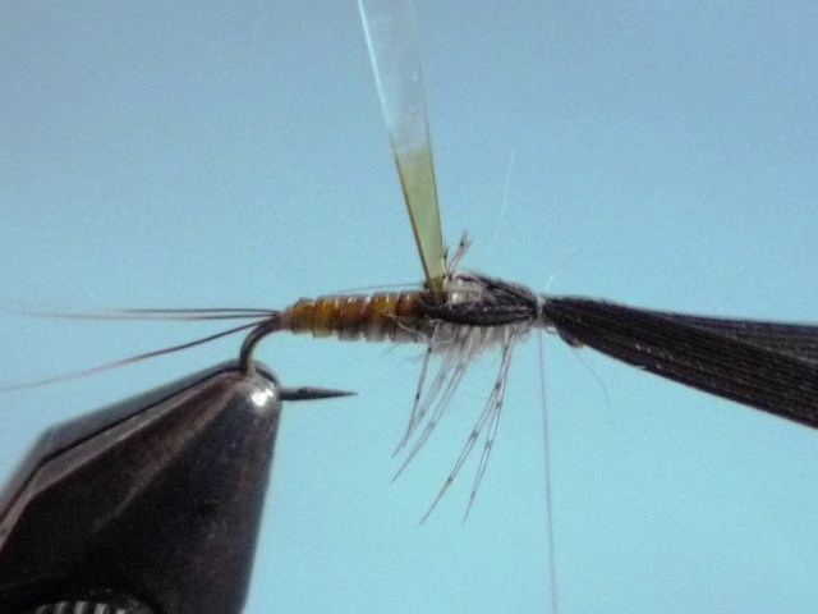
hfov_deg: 60.0
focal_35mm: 30
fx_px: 709
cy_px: 307
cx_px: 409
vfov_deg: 46.8
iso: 400
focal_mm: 5.2
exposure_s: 1/25
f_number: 3.3
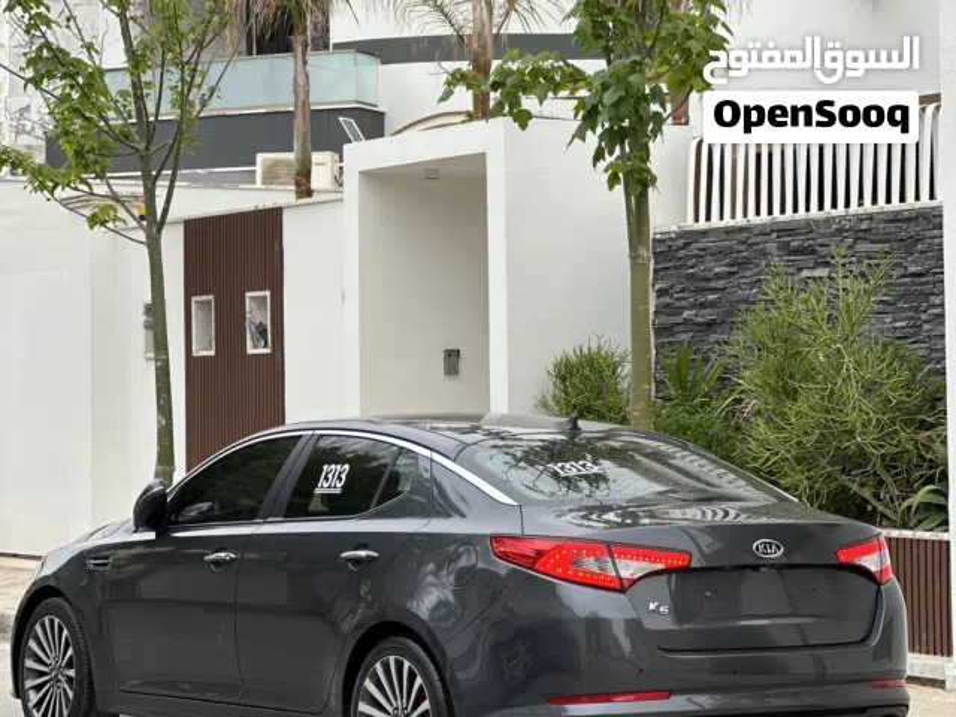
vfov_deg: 19.1
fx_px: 2127
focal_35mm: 77
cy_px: 358
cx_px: 478
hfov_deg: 25.3
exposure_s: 1/121
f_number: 2.8
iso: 20
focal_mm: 9
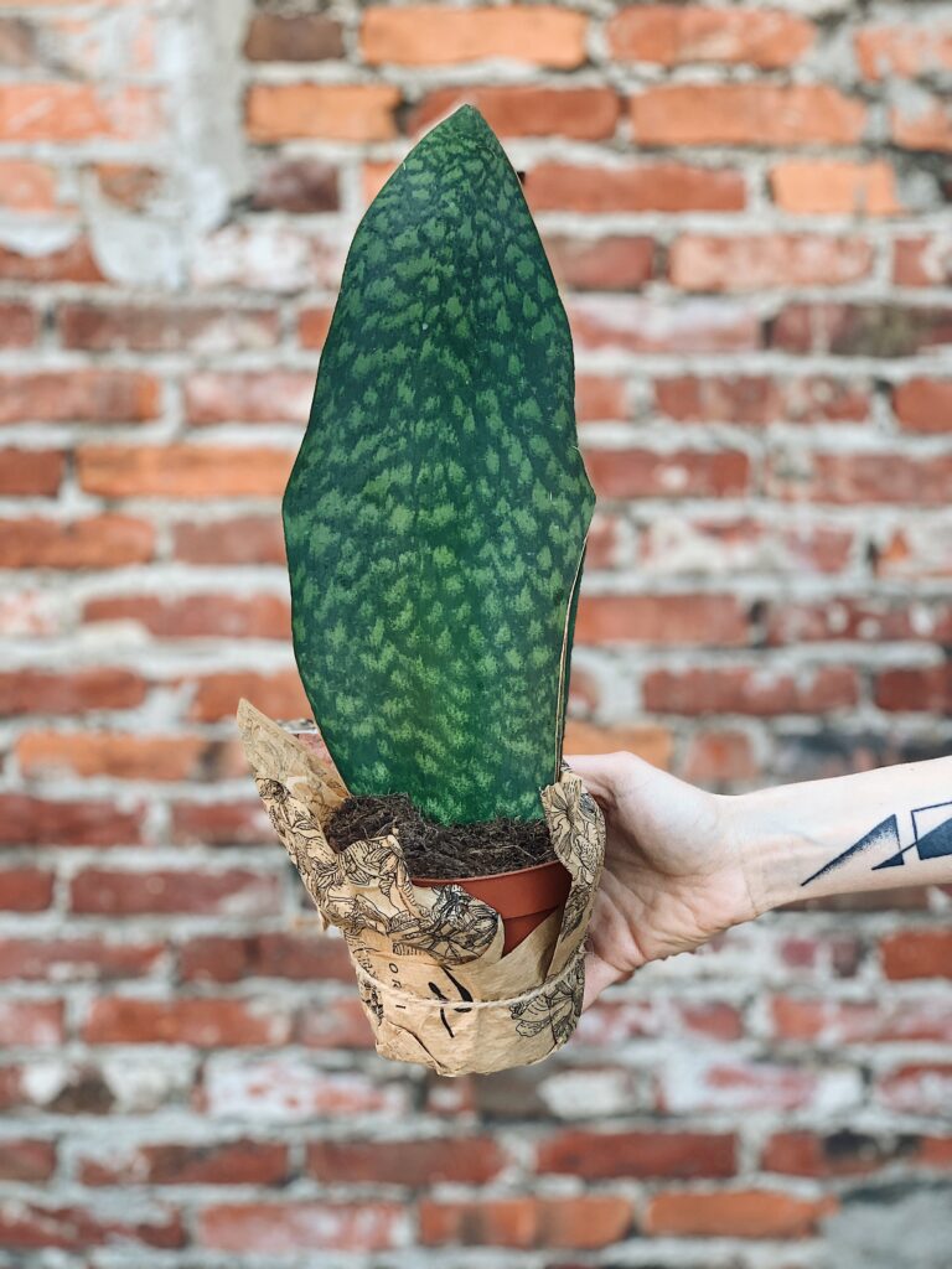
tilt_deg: -5.6
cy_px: 634
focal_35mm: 52
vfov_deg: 36.8
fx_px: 1907
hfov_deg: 28.0
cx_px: 476
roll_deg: -0.2
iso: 32
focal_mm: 6
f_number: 2.4
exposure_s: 1/122
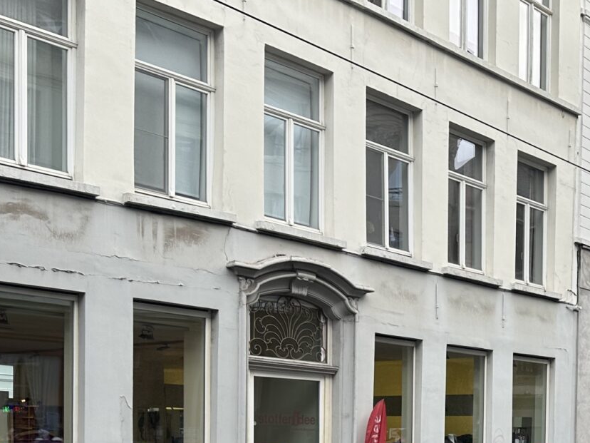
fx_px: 989
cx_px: 547
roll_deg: -0.2
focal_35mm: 58
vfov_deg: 23.7
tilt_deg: -1.4
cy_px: 484
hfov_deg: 31.5
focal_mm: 6.86
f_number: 1.78
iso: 80
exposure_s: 1/650
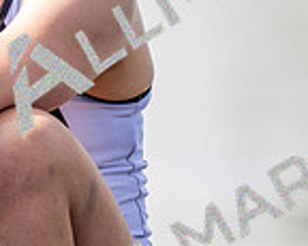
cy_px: -67
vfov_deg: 0.7
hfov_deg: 0.9
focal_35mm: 2263
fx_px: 20615
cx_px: -175
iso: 400
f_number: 4
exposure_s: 1/2500
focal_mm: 600
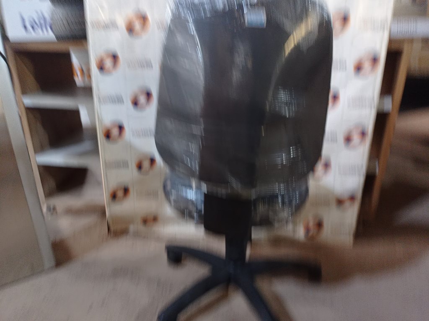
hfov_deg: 63.5
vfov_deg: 49.7
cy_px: 160
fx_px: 347
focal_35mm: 28
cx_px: 214
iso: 412
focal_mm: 4.7
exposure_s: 1/24
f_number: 1.79
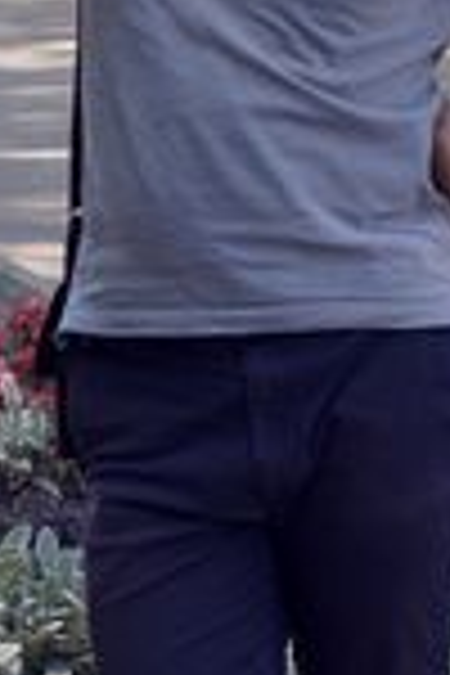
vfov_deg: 10.4
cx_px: -144
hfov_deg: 6.9
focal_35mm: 196
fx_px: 3675
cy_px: 90
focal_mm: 28
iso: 100
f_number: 4.5
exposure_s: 1/160
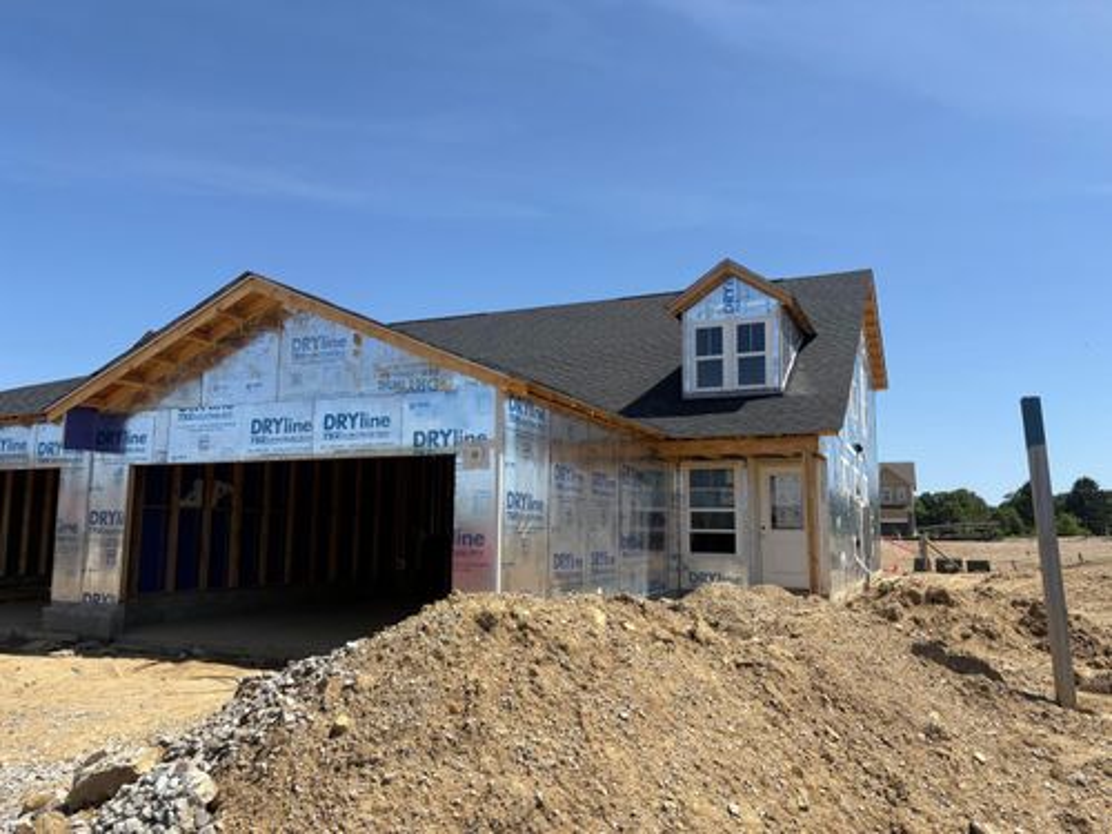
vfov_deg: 53.1
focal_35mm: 26
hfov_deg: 67.3
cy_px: 417
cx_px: 556
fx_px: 835
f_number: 1.6
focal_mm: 5.96
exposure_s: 1/3623
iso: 50
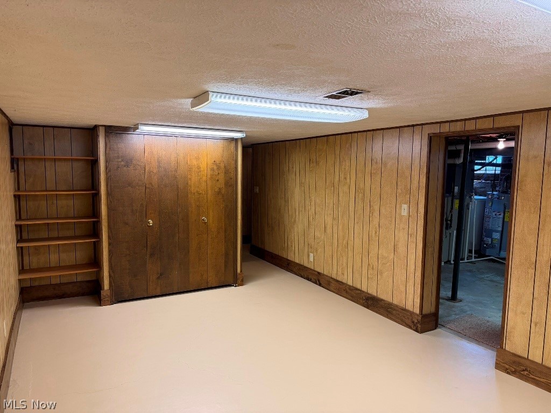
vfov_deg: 56.8
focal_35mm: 24
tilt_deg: -5.2
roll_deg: -0.5
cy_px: 206
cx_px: 276
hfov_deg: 71.6
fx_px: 382
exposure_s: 1/120
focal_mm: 6.76
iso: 200
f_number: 1.78
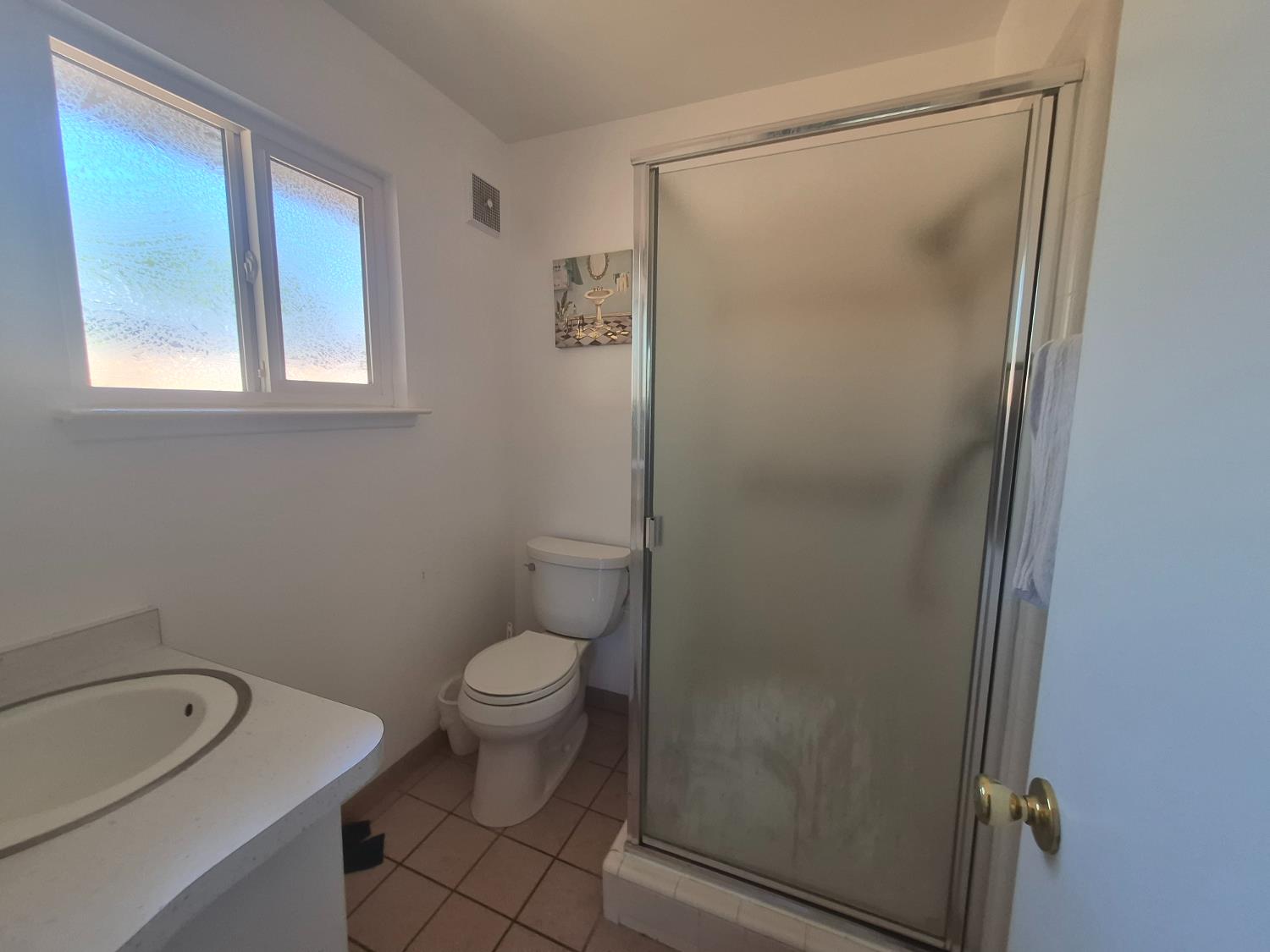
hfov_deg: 106.2
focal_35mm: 13
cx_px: 635
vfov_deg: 89.9
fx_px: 477
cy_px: 476
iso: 100
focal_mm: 1.74
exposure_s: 1/60
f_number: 2.2
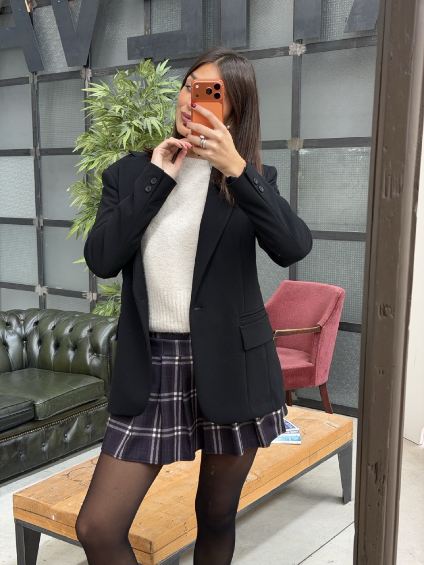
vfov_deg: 39.7
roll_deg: +0.3
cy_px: 282
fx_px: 784
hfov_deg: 30.3
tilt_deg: -17.8
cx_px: 212
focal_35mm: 48
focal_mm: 6.76
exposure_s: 1/60
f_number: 1.78
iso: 250
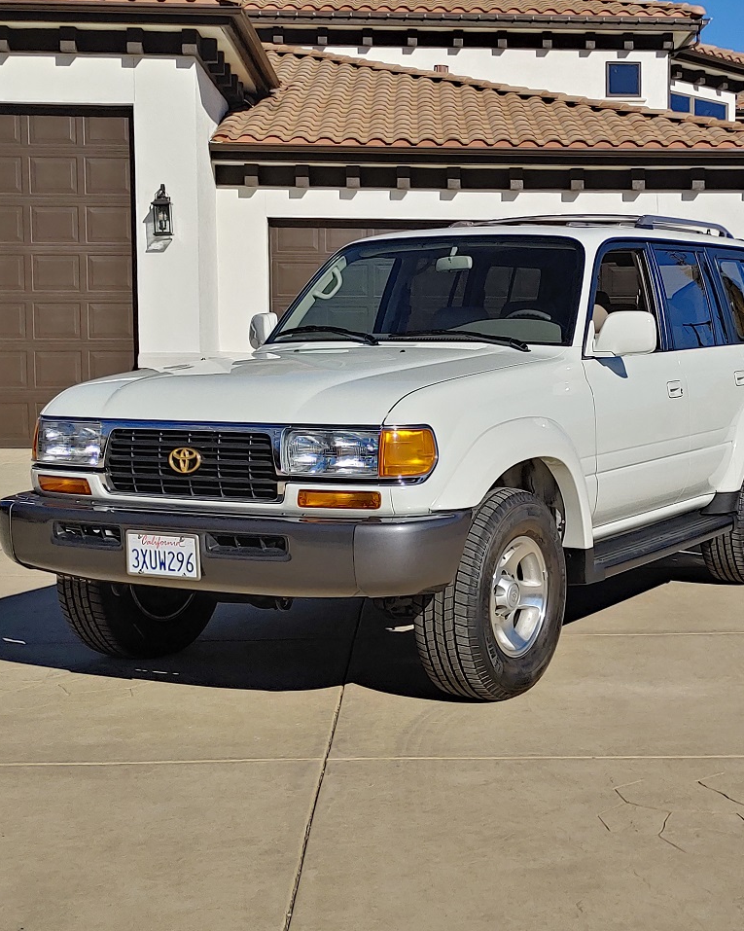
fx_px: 1487
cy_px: 468
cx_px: 563
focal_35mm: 54
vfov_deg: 34.8
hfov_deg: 27.7
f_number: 1.8
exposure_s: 1/6250
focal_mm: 4.36
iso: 50
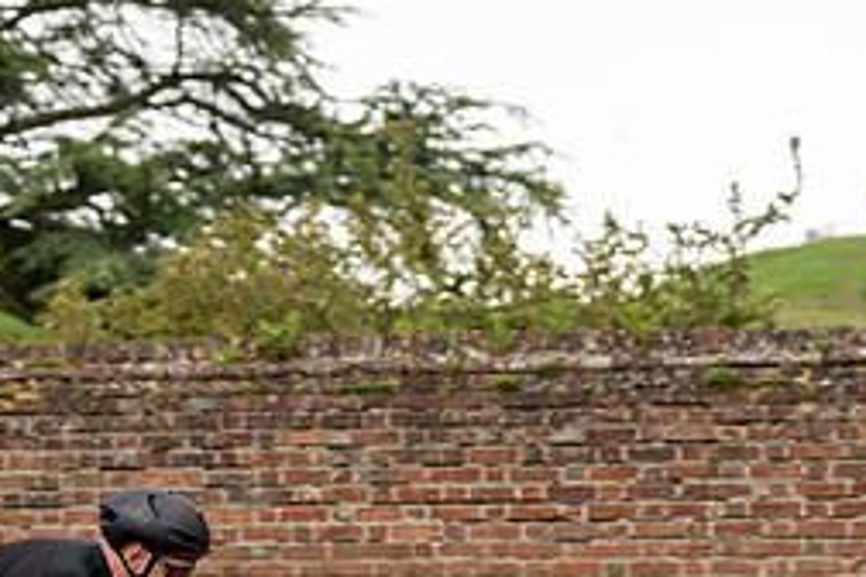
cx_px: 94
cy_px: 575
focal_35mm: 182
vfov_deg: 7.5
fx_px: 4378
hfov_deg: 11.2
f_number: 3.5
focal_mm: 70
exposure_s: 1/1000
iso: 500
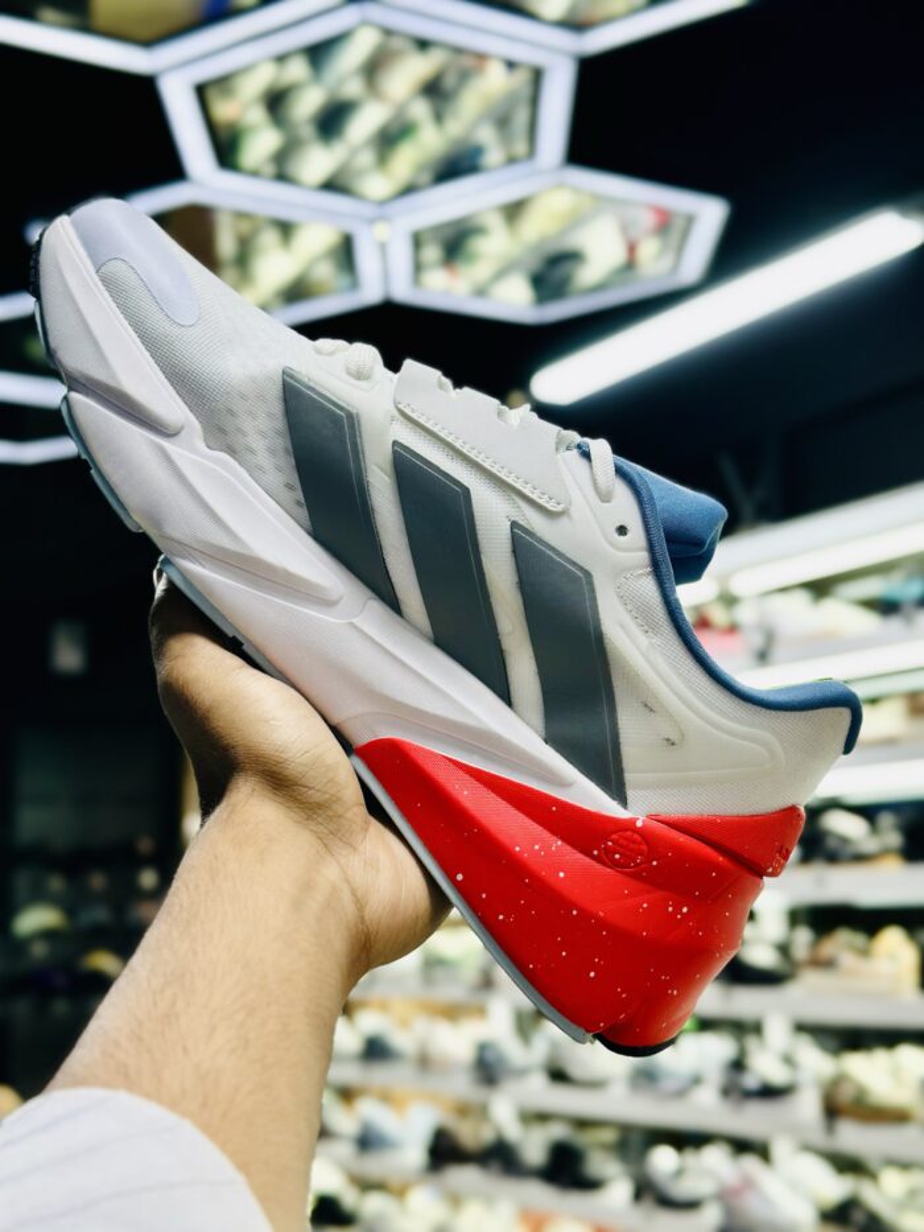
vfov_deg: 39.7
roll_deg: +0.4
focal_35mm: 48
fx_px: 1708
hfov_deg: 30.3
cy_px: 616
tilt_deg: +11.0
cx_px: 462
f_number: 1.78
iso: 64
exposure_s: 1/106
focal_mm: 6.86
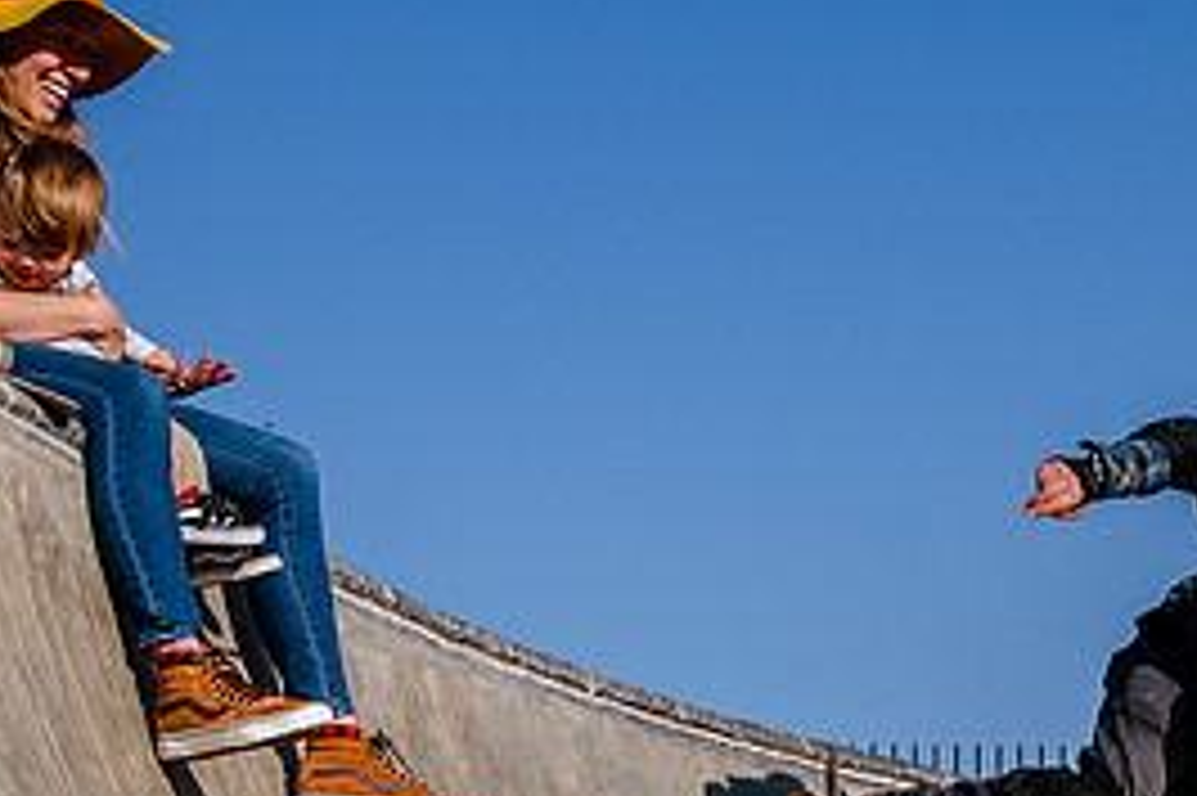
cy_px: 559
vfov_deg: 10.2
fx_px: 4453
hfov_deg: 15.2
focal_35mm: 134
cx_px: 949
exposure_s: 1/500
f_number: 11
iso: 200
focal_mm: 44
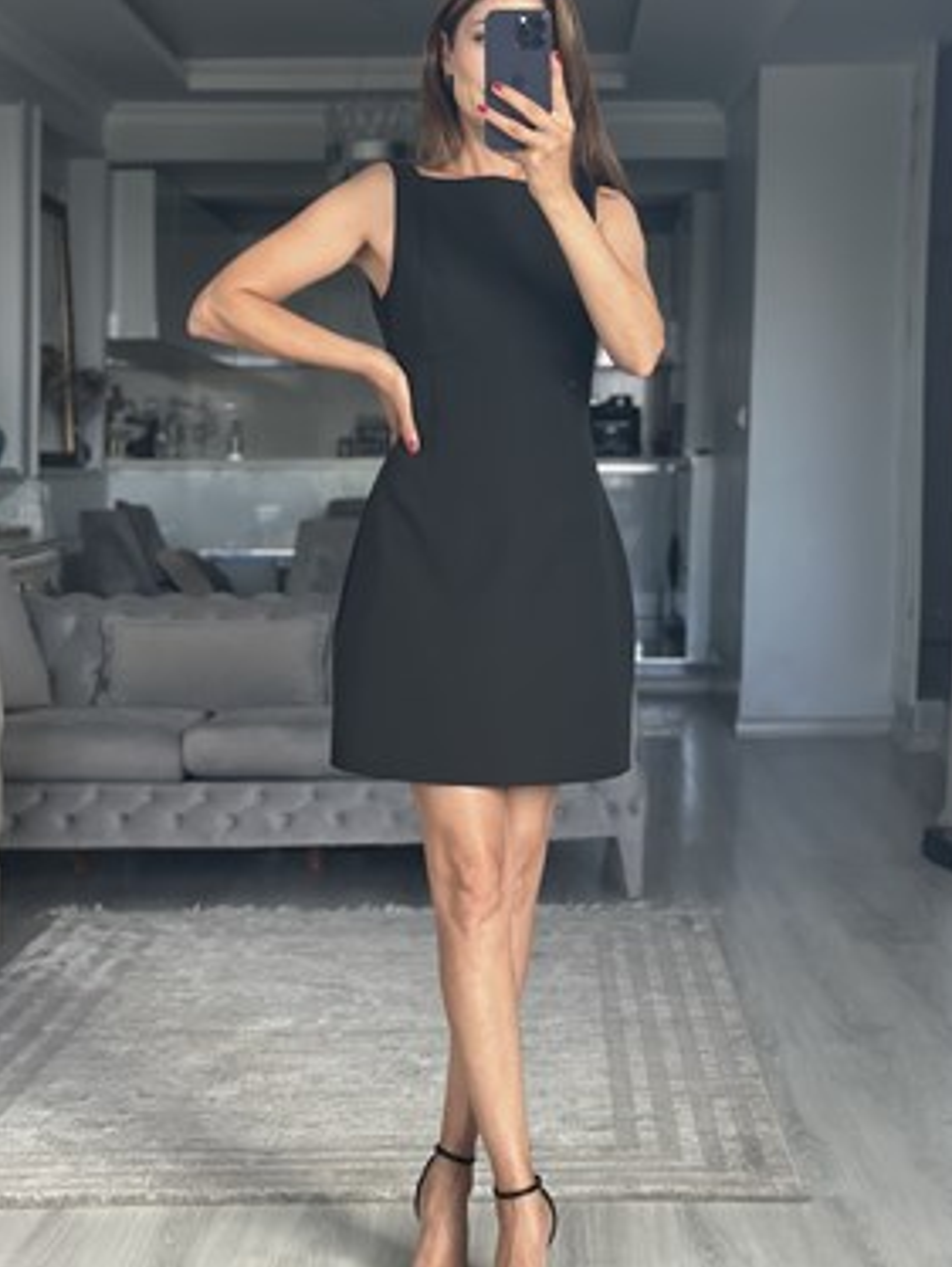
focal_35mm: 65
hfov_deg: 22.6
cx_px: 447
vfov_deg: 29.8
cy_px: 556
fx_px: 2381
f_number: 1.78
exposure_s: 1/93
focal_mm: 6.86
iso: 125
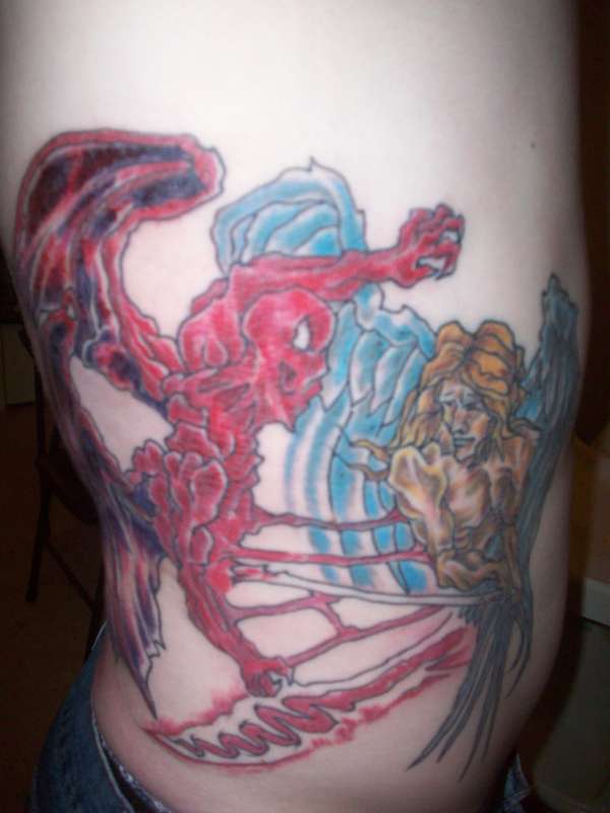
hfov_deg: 38.7
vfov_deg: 50.1
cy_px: 406
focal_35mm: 37
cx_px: 305
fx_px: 869
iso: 160
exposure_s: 1/64
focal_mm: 6.2
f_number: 2.8
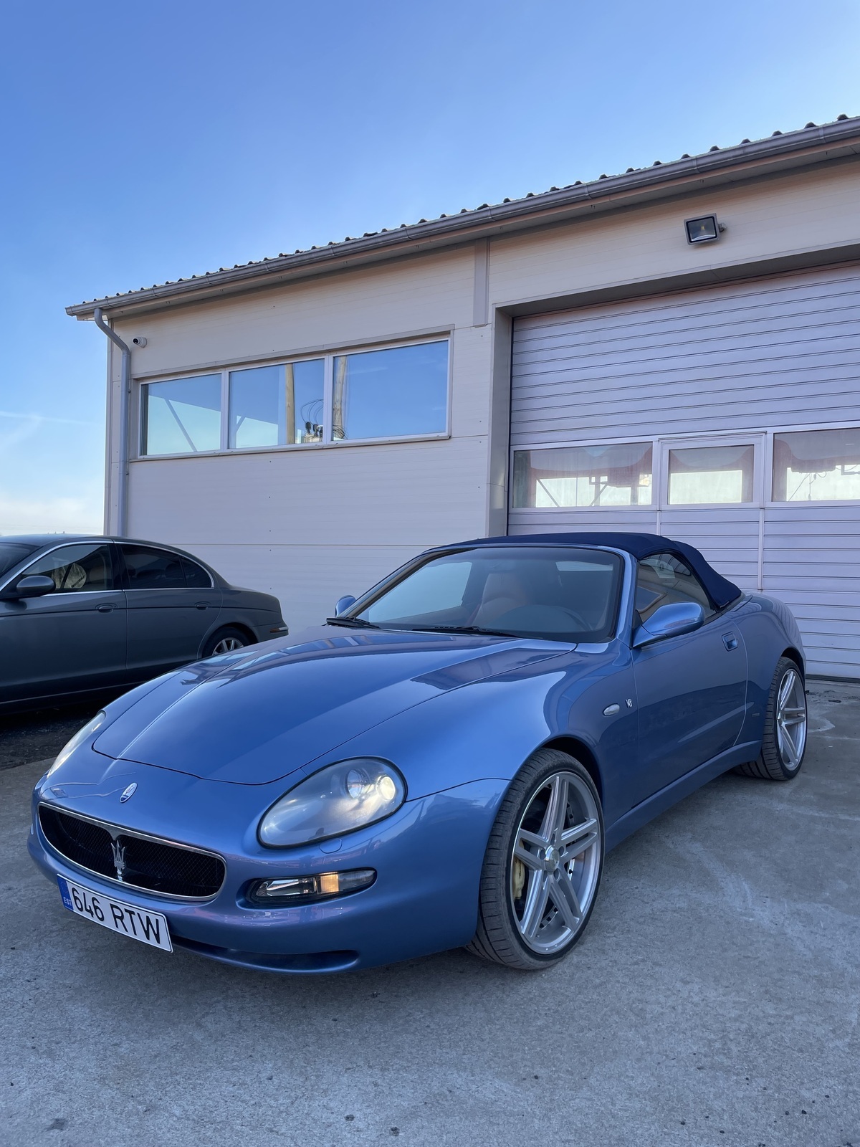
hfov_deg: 53.1
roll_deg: -2.3
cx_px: 430
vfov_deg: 67.3
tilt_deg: +0.0
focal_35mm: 26
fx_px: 861
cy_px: 574
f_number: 1.6
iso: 32
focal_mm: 4.2
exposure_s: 1/979
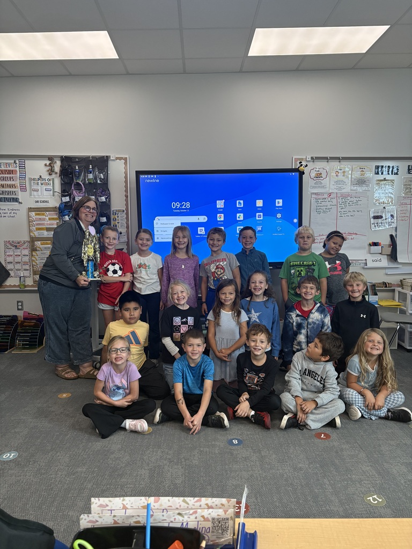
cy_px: 274
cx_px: 206
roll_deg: -0.3
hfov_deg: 53.1
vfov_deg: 67.3
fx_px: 413
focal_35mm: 26
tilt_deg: -5.4
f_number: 1.6
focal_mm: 5.96
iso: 250
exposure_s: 1/60
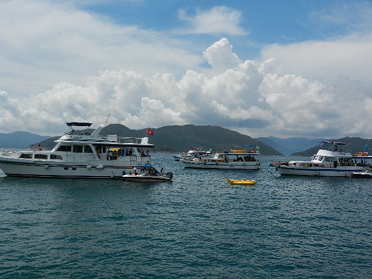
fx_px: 408
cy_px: 140
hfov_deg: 49.0
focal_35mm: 38
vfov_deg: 37.7
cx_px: 186
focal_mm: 6.9
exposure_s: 1/800
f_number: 8
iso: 160
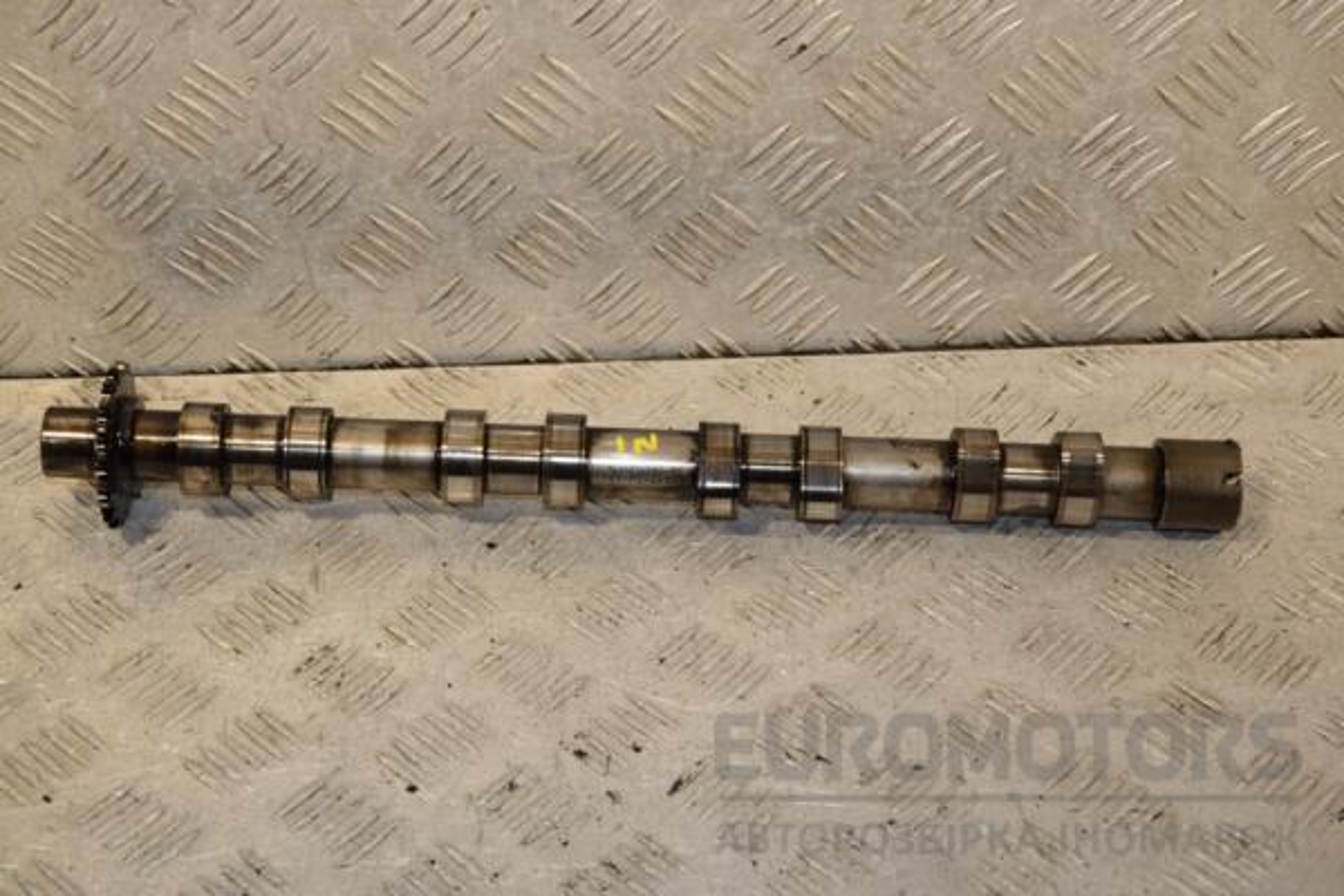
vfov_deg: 18.9
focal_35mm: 72
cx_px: 672
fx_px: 2688
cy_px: 448
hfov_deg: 28.1
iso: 800
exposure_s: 1/200
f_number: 8
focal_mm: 48
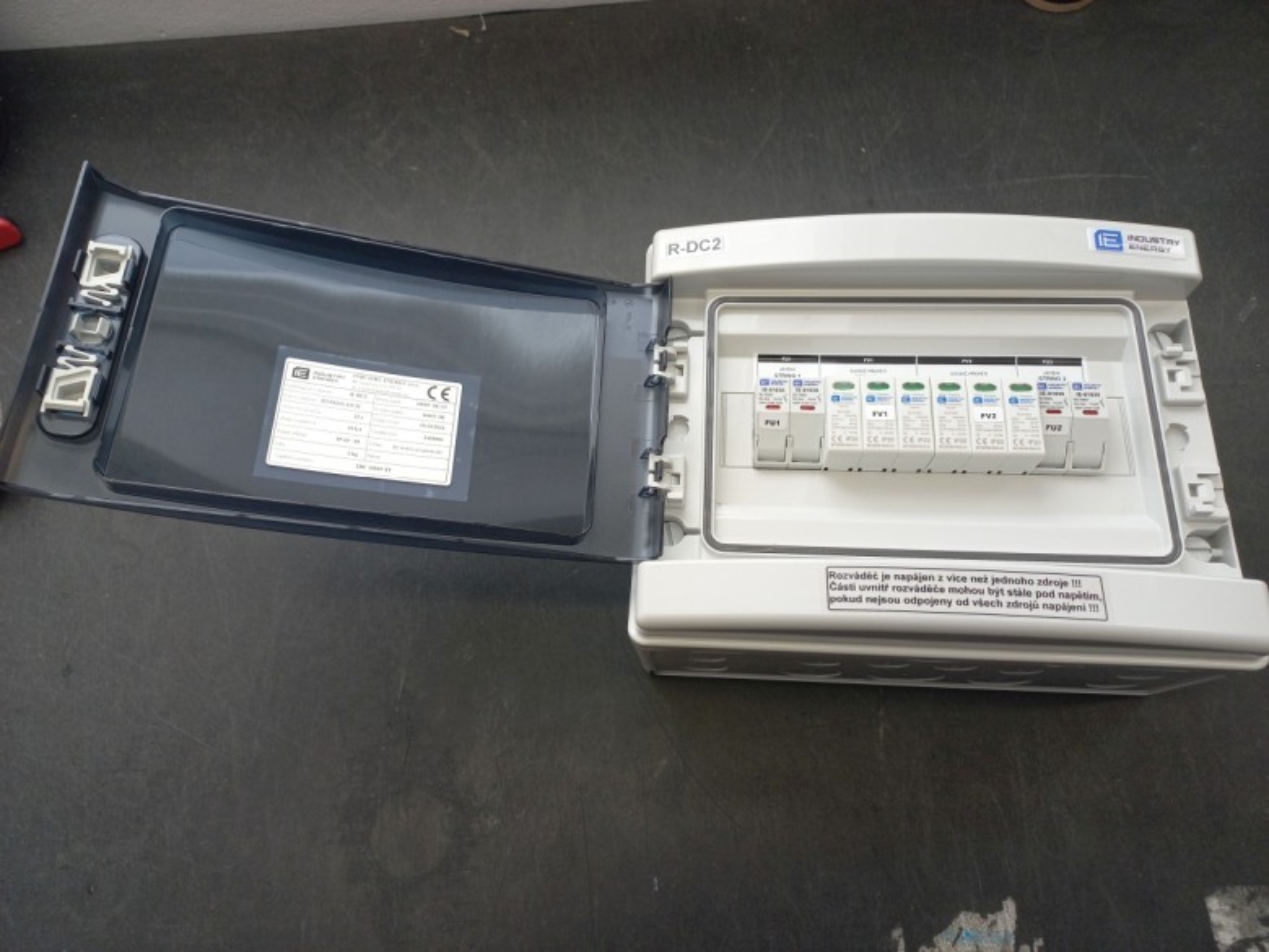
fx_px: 916
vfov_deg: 54.9
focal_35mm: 25
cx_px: 634
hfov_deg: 69.4
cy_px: 476
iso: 40
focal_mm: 4.6
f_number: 1.8
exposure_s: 1/50
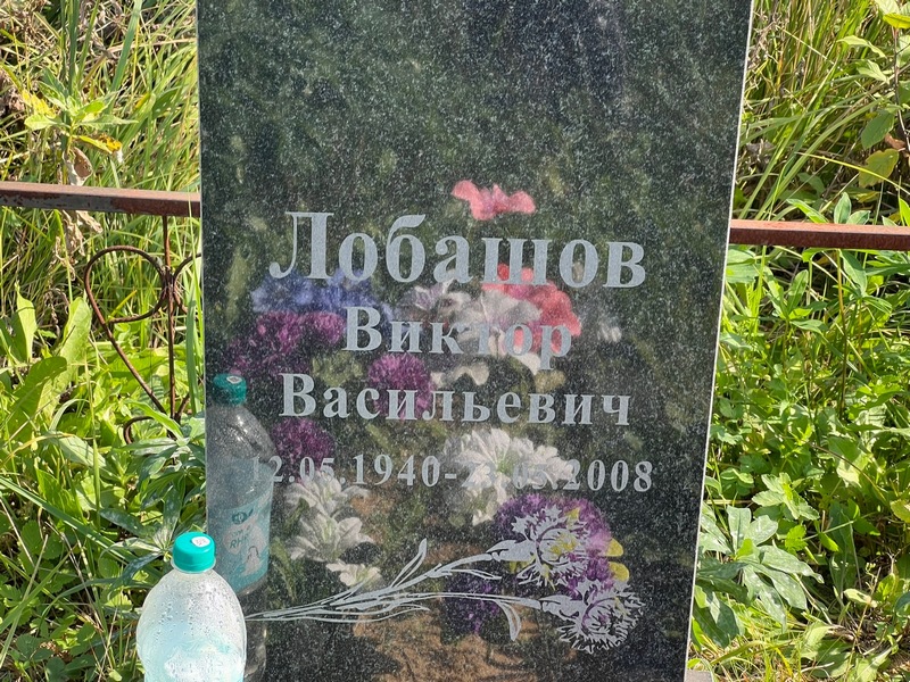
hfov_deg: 25.3
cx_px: 455
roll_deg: -0.4
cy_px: 341
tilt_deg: -25.9
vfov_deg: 19.1
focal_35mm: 77
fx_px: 2024
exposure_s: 1/121
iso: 32
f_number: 2.8
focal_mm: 9
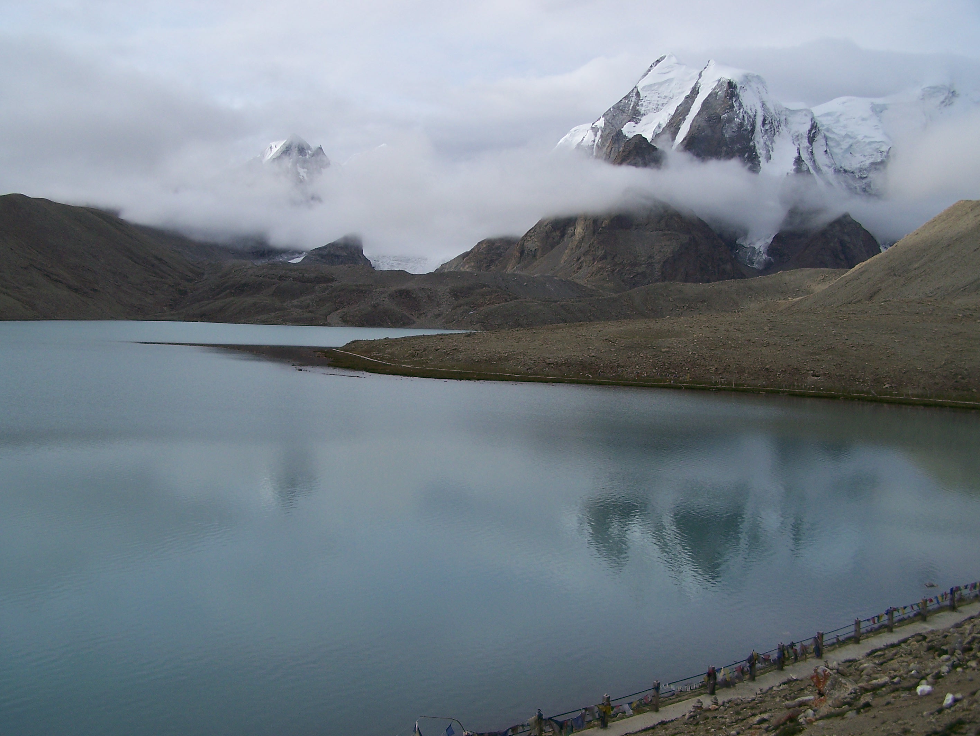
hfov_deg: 48.9
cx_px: 490
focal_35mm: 38
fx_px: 1077
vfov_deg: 37.8
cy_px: 368
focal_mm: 6.3
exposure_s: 1/500
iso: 80
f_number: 4
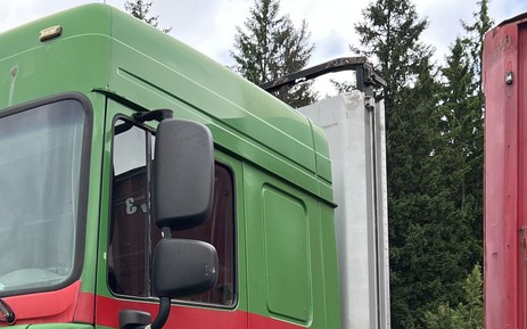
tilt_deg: +3.5
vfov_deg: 19.7
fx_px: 876
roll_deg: -2.0
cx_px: 99
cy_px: 418
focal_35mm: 61
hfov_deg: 32.5
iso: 50
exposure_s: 1/493
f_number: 1.5
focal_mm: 5.7
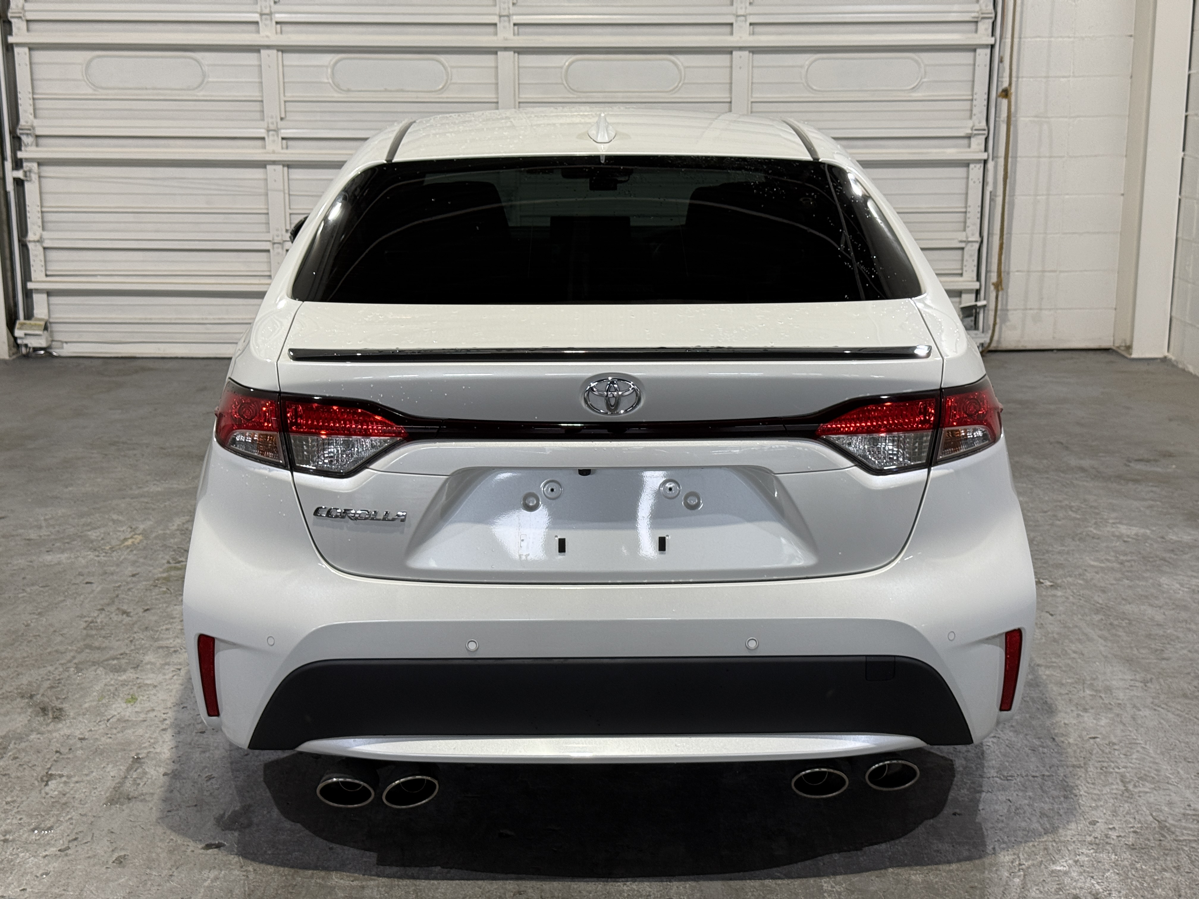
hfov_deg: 39.7
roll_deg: +0.1
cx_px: 600
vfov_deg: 30.3
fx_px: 1663
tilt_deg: -12.3
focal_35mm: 48
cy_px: 450
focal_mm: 6.76
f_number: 1.78
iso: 64
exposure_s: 1/60
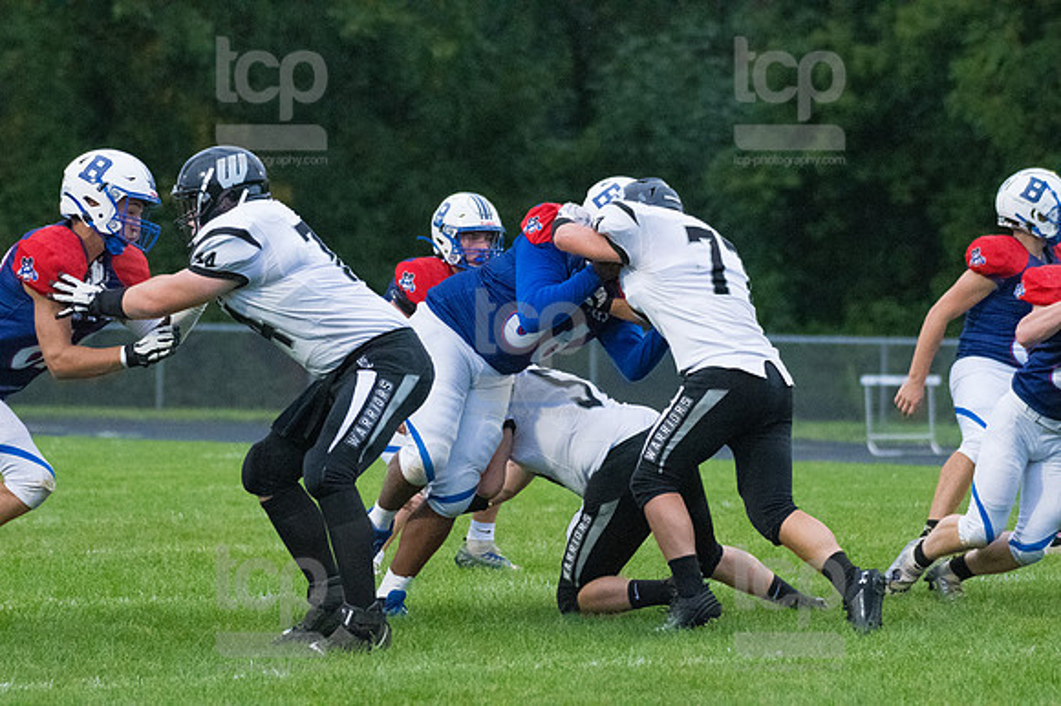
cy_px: 353
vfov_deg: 4.2
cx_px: 530
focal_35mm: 330
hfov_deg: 6.2
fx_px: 9720
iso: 10000
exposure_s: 1/2000
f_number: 5.6
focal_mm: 220
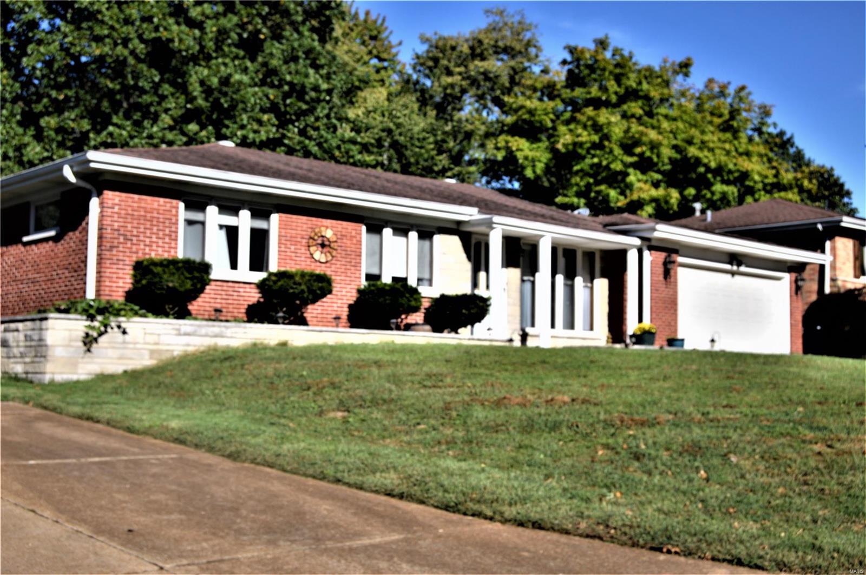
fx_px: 1117
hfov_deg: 42.4
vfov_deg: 28.9
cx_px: 433
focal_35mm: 46
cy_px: 288
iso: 100
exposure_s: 1/320
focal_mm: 31
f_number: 9
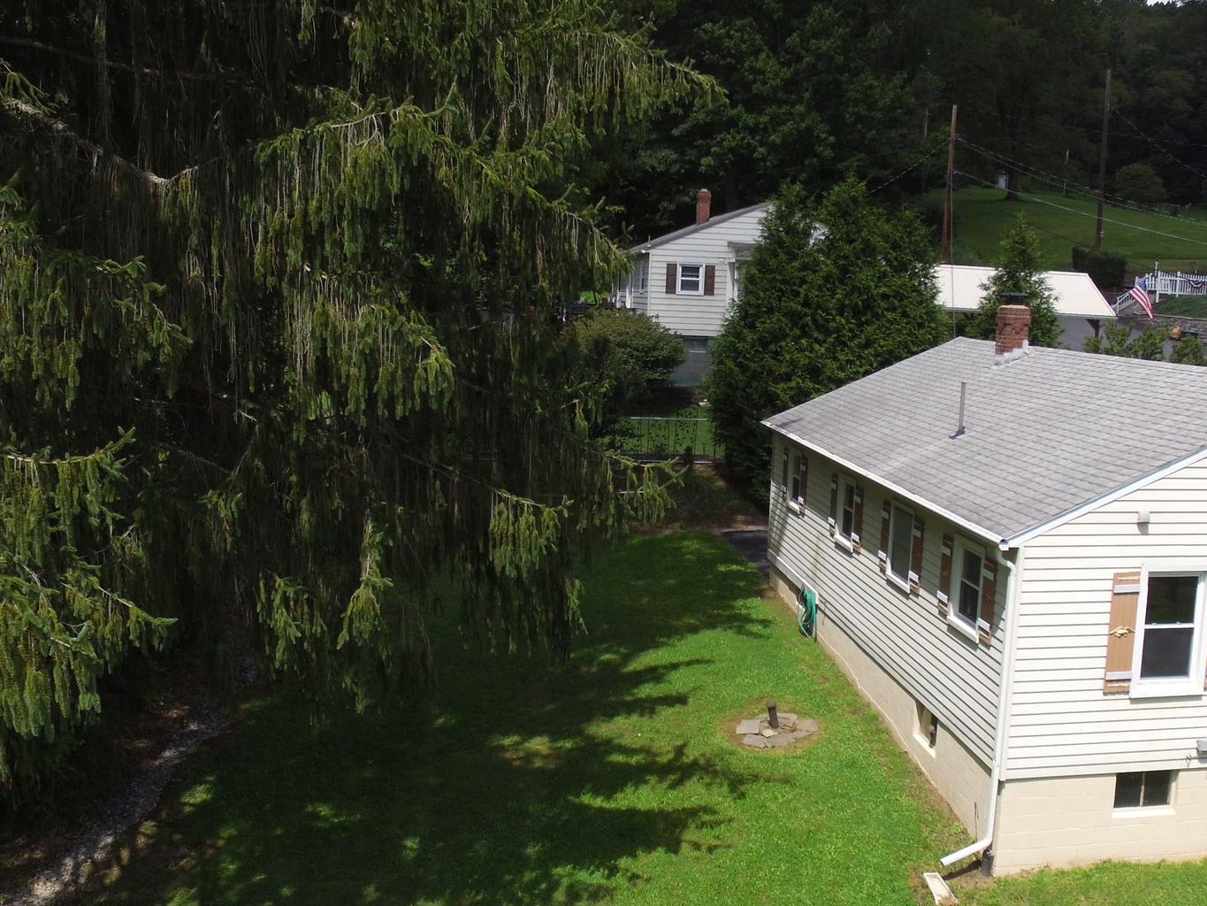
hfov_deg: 59.4
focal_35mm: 30
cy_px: 403
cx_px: 736
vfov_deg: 46.7
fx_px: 1046
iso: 100
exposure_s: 1/1307
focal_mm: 3.61
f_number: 2.8
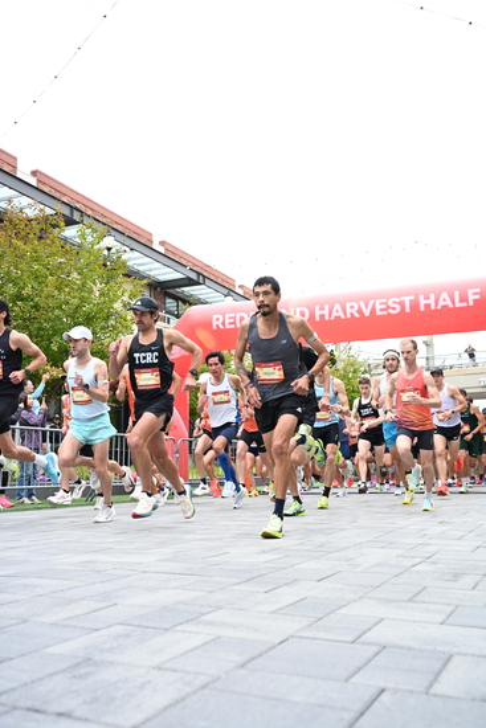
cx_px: 243
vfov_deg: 54.4
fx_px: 708
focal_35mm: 35
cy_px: 364
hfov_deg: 37.9
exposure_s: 1/640
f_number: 4
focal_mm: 35
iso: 2000
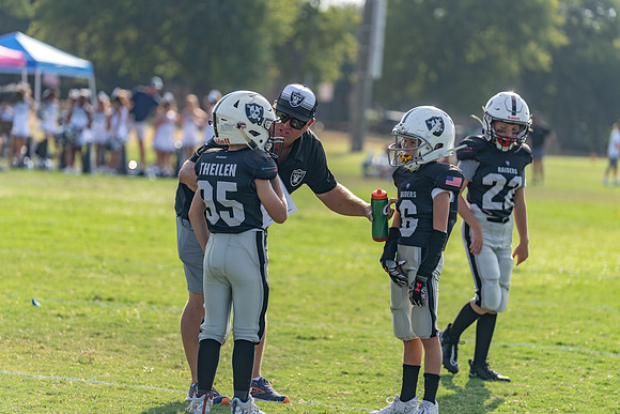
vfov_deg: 8.0
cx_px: 310
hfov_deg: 12.0
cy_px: 207
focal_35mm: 171
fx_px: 2946
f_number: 3.5
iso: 100
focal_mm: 171
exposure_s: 1/1000
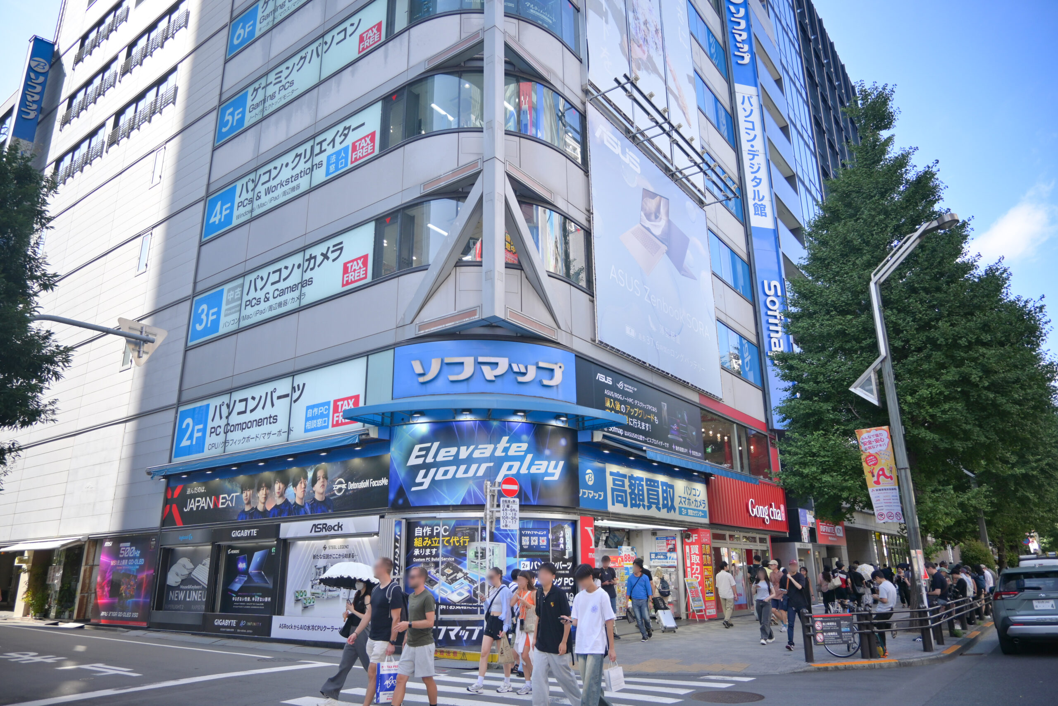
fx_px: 705
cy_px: 353
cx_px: 529
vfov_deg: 53.1
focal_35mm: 24
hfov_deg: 73.7
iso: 100
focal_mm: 16
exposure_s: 1/320
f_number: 3.5
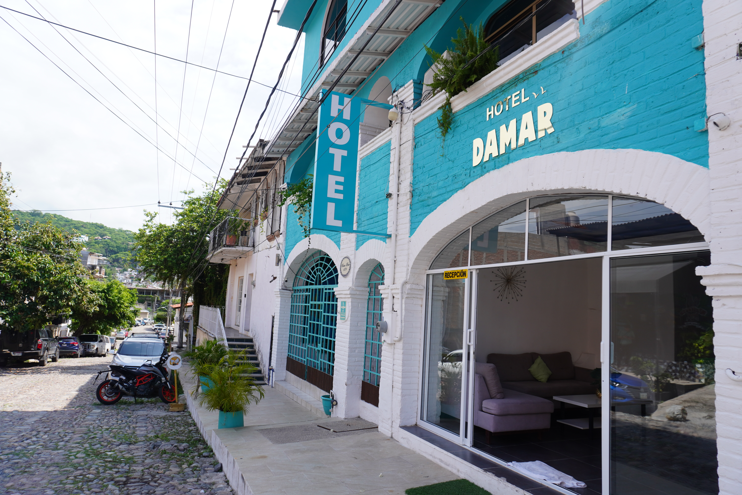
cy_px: 248
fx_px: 495
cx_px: 371
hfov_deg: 73.7
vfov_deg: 53.1
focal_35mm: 24
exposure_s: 1/400
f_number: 5
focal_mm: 16
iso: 100
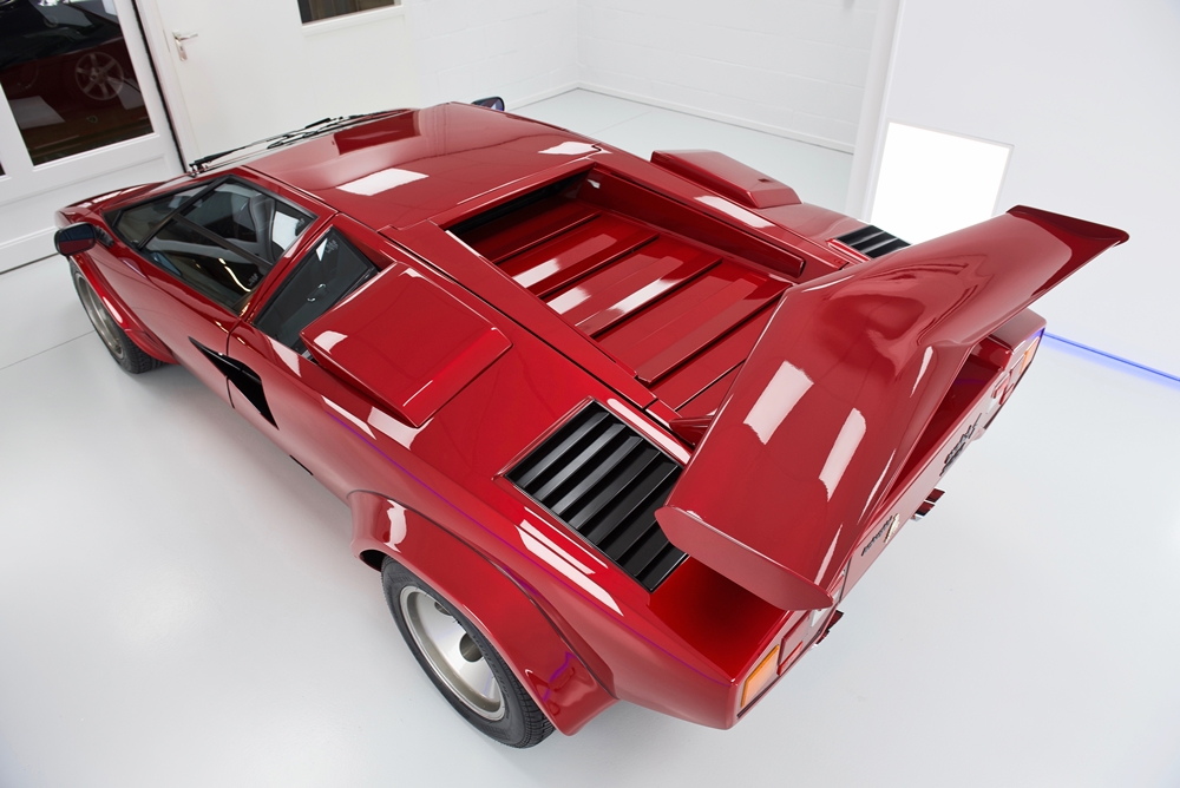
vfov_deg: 53.2
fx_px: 787
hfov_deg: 73.7
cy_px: 394
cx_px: 590
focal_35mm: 24
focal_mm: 24
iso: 100
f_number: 6.3
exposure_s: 1/30
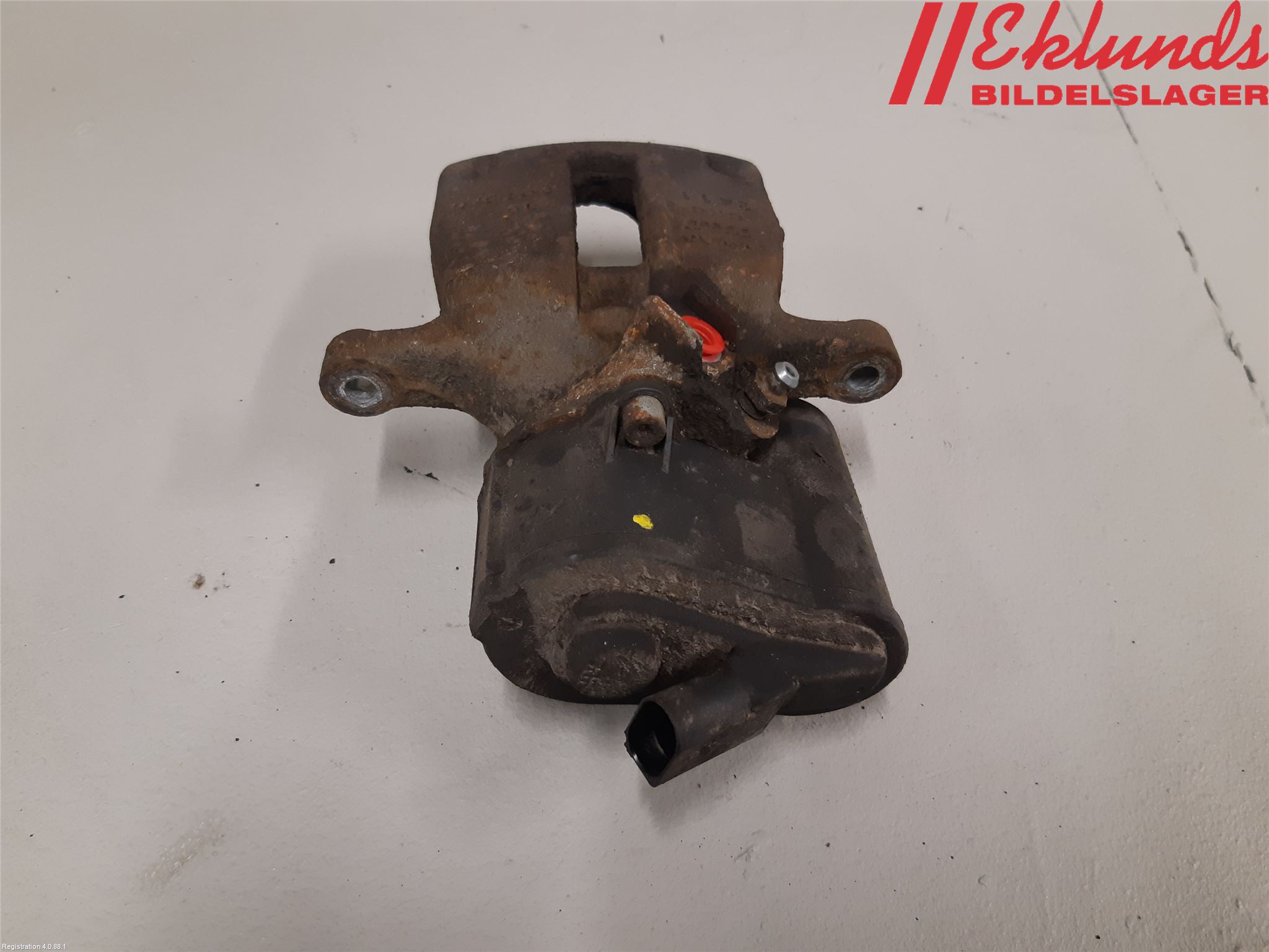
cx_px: 634
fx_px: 953
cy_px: 476
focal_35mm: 26
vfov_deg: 53.1
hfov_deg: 67.3
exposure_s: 1/50
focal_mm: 3.93
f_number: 1.7
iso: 125
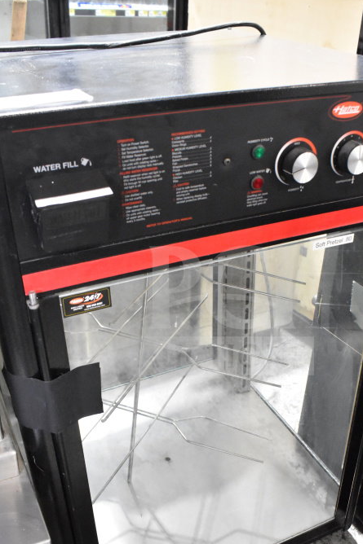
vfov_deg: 51.7
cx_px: 222
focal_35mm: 37
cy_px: 311
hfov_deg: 35.8
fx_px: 560
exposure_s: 1/100
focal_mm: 18
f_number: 5
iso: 6400
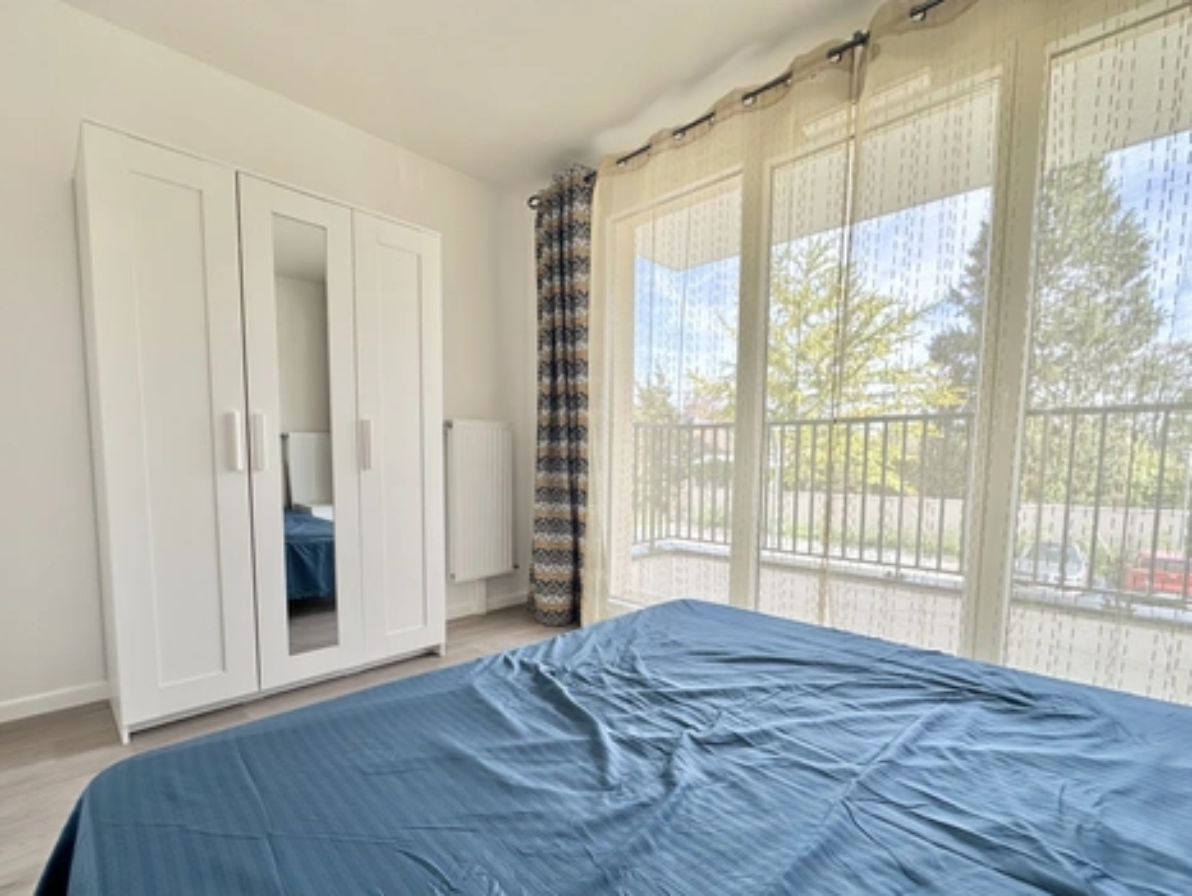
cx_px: 577
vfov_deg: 77.8
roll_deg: -0.8
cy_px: 507
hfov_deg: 94.4
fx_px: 551
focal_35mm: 16
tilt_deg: -4.3
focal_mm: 2.22
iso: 40
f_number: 2.2
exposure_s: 1/201
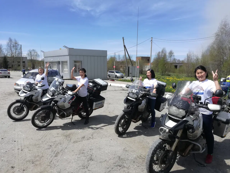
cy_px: 86
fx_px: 179
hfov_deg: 65.3
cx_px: 115
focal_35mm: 27
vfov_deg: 51.4
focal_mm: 3.79
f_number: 2
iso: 50
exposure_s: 1/1337
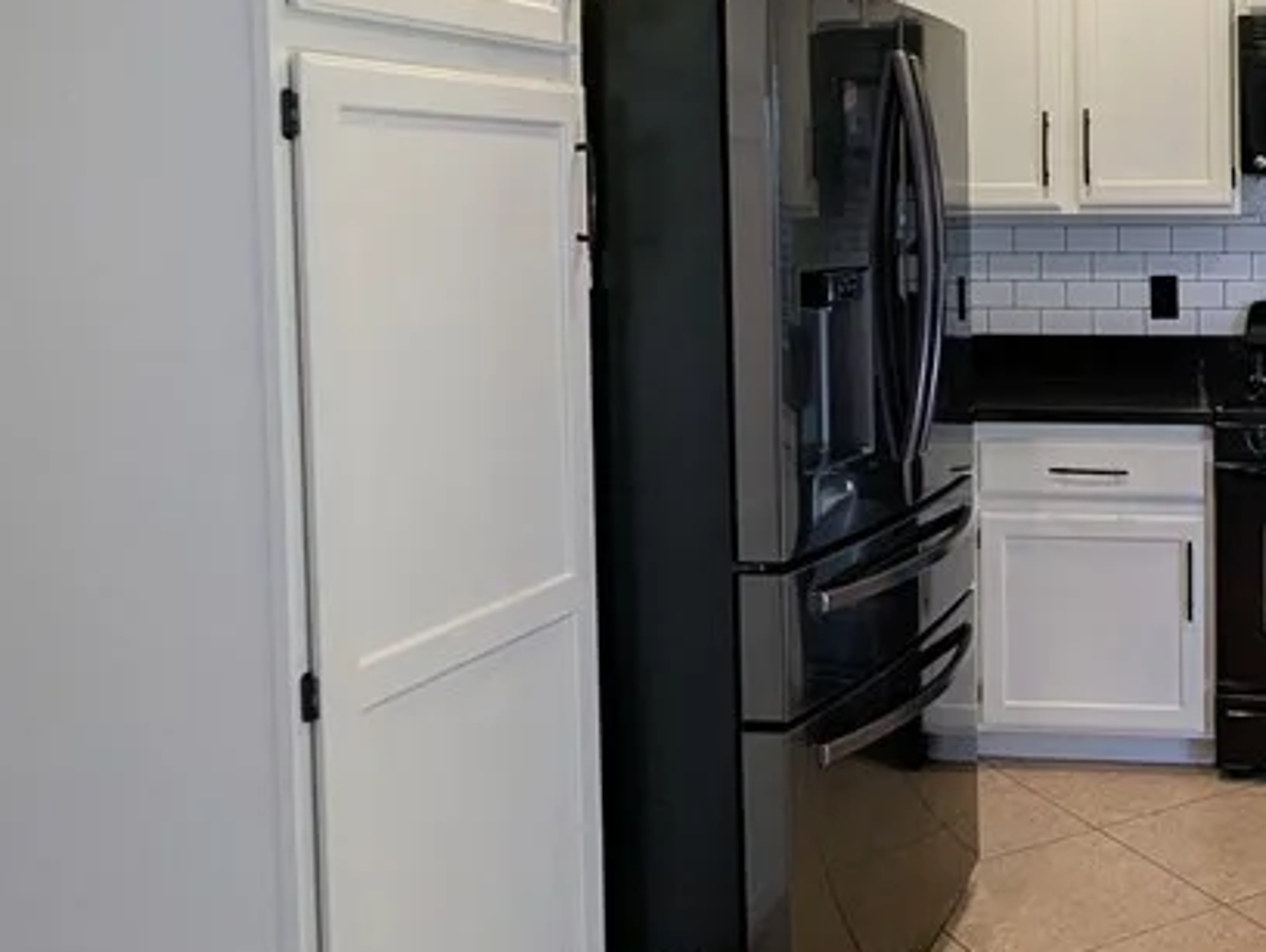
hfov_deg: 40.7
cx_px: 1274
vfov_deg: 35.7
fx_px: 1465
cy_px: 326
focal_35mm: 40
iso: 57
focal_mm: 2.35
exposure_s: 1/60
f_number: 2.2
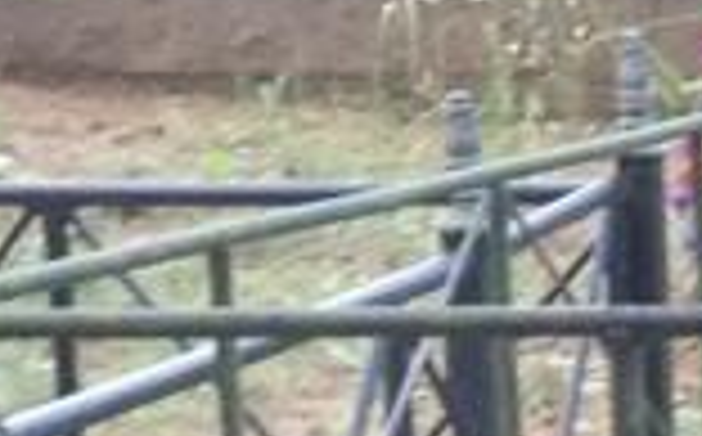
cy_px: 1281
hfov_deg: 7.1
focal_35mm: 283
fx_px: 5407
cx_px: 1490
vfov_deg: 4.5
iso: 1000
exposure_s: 1/30
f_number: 2.6
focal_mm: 5.99
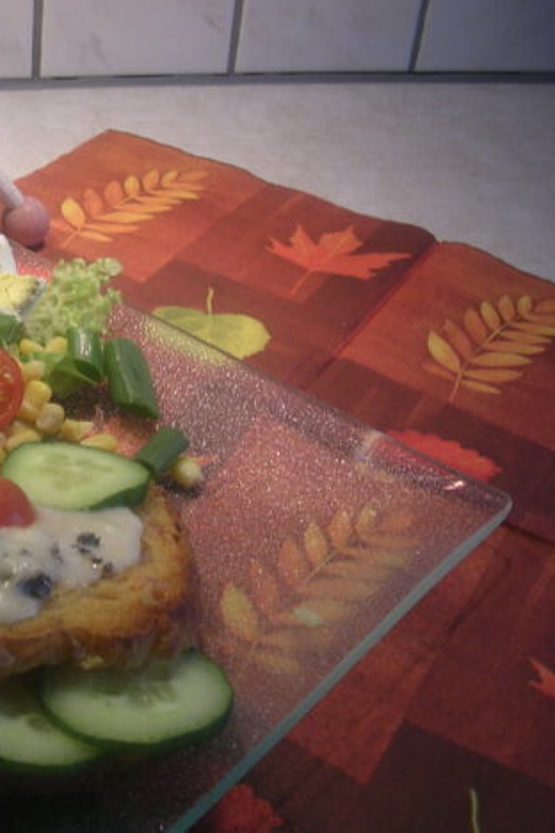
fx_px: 1249
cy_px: 408
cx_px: 7
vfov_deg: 36.9
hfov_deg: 24.0
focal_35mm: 54
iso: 100
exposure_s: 1/37.6
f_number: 2.8
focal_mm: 5.8
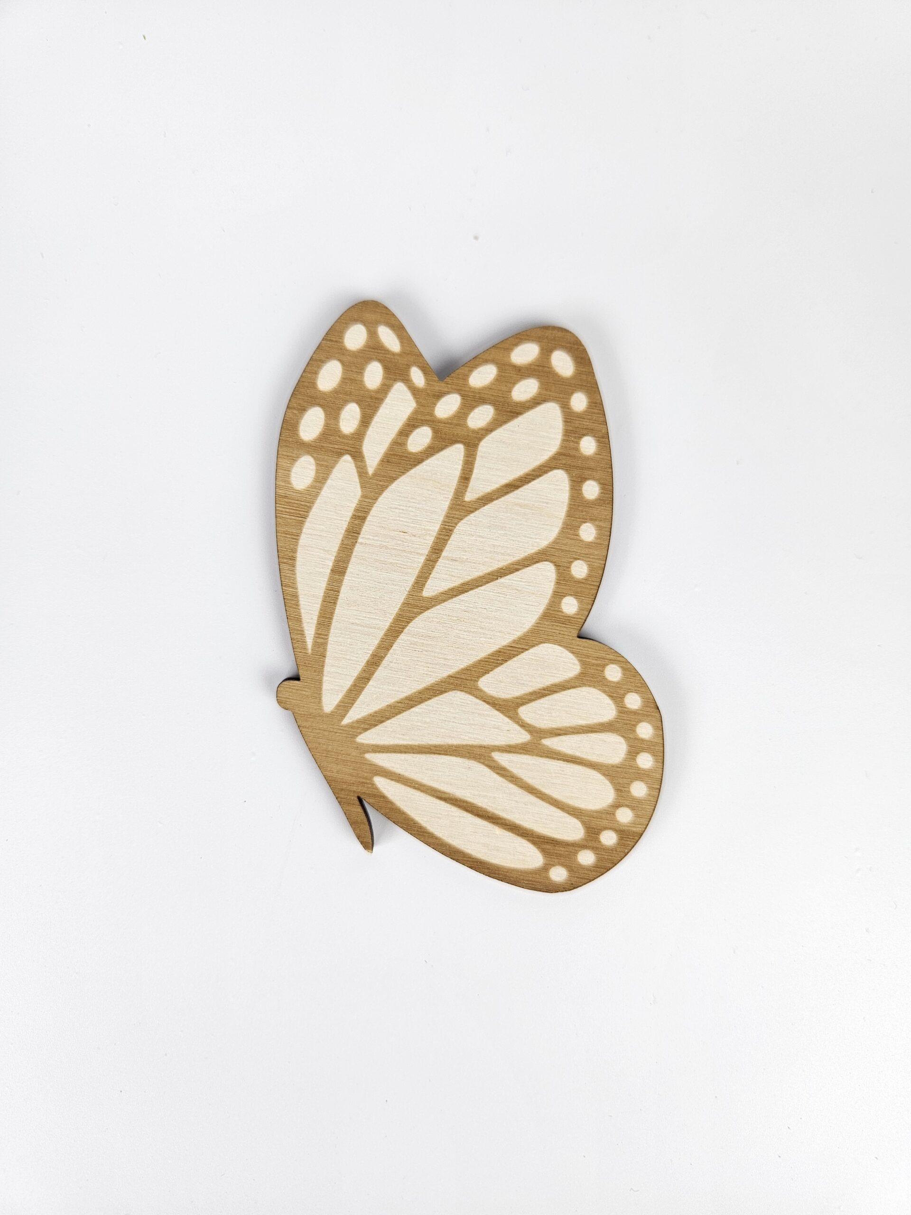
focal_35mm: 23
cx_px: 456
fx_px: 807
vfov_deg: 73.9
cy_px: 608
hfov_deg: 58.9
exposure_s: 1/100
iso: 50
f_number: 1.8
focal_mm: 5.4
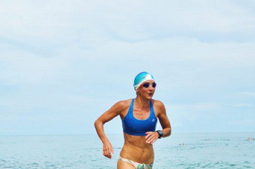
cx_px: 93
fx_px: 551
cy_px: 111
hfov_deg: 25.9
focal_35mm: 78
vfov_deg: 17.4
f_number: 3.8
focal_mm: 22
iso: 200
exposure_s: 1/3200
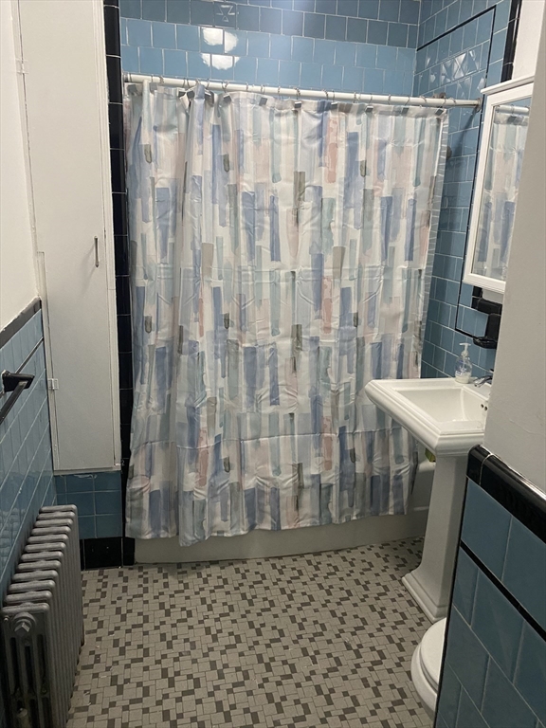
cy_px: 364
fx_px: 547
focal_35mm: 26
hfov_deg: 53.1
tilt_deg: -14.0
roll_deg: -1.8
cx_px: 273
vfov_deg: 67.3
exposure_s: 1/60
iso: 400
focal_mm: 4.25
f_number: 1.8
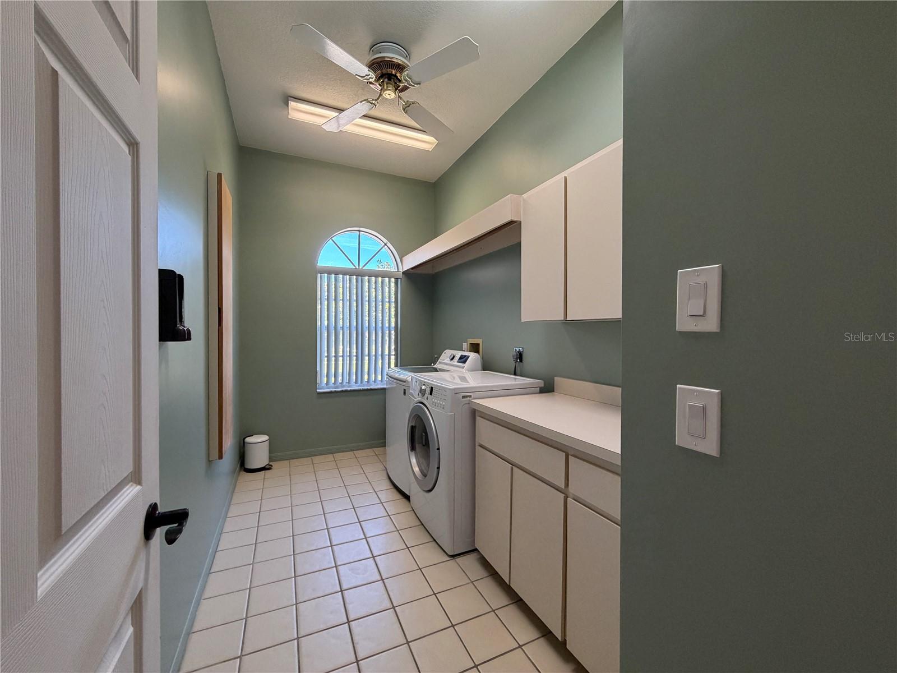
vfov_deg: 85.7
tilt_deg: +0.1
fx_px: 363
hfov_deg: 102.1
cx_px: 448
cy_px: 336
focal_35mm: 14
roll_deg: +1.0
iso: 250
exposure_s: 1/120
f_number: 2.2
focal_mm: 2.22
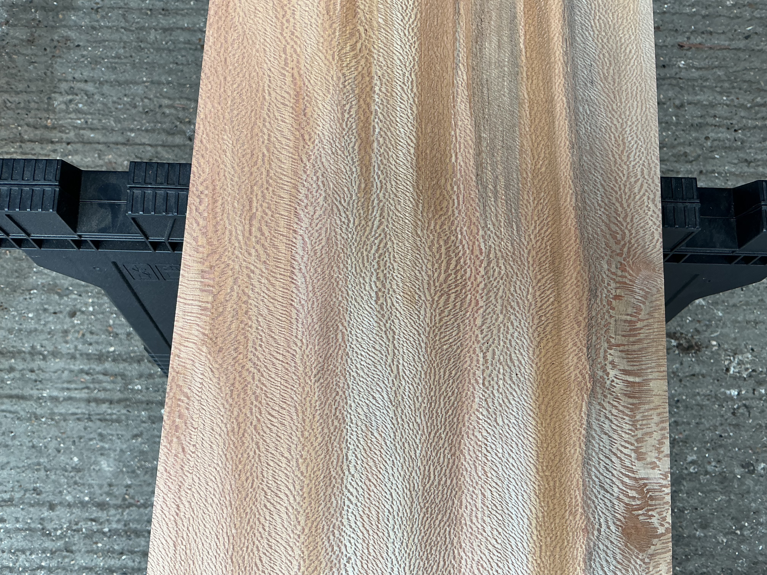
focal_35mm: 29
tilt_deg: -78.8
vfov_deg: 48.2
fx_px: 643
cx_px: 384
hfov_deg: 61.7
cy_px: 288
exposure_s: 1/118
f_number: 1.8
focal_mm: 3
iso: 16
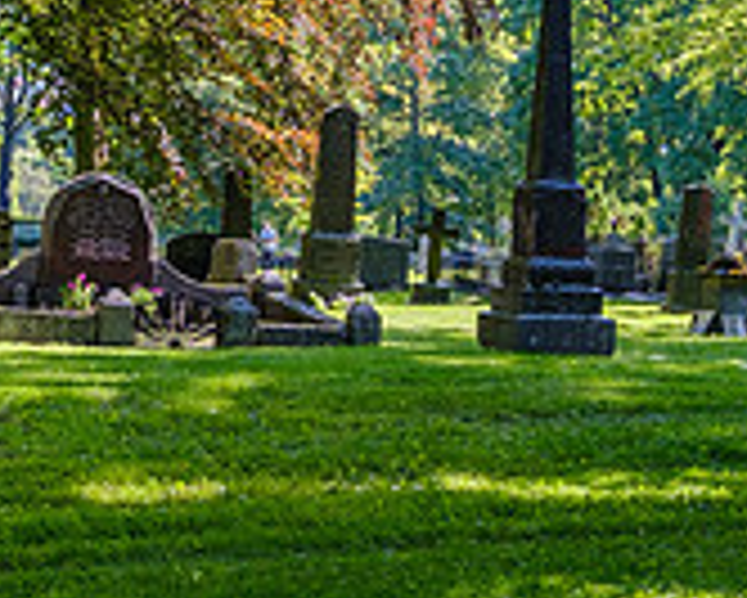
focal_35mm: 84
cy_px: 173
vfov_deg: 18.2
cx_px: 284
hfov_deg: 22.7
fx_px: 1858
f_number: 5
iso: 320
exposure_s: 1/105
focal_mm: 15.9
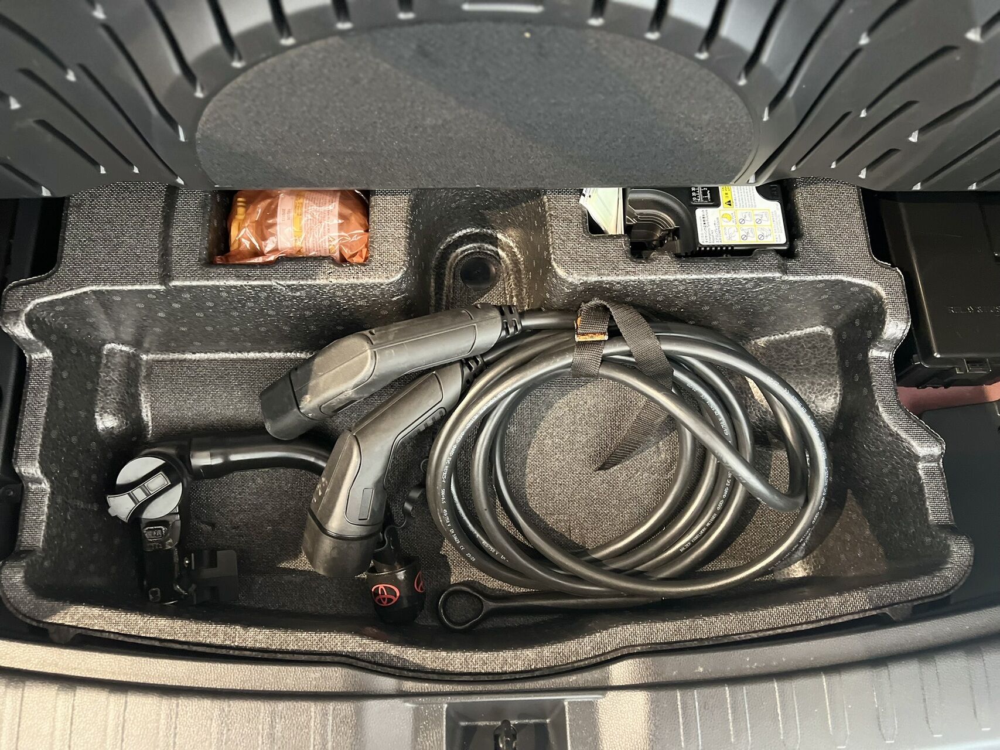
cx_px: 500
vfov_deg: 53.1
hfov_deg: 67.3
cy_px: 375
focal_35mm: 26
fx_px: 751
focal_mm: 5.7
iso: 500
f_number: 1.5
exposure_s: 1/33
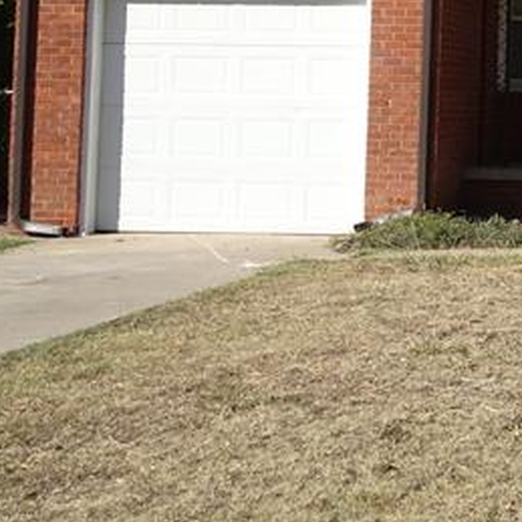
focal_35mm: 84
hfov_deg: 18.5
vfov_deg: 20.1
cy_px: 28
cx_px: 762
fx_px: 1433
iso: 80
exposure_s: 1/1000
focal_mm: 4.1
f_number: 3.5
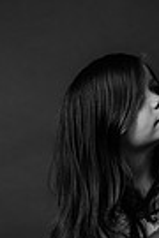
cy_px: 210
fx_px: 530
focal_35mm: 80
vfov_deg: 24.7
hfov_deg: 16.9
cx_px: 136
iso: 100
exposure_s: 1/160
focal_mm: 24
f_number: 2.8
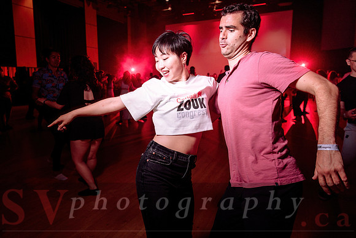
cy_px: 108
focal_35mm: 26
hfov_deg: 68.9
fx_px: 259
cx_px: 162
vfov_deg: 49.3
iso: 1000
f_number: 2.8
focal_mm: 24
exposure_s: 1/60
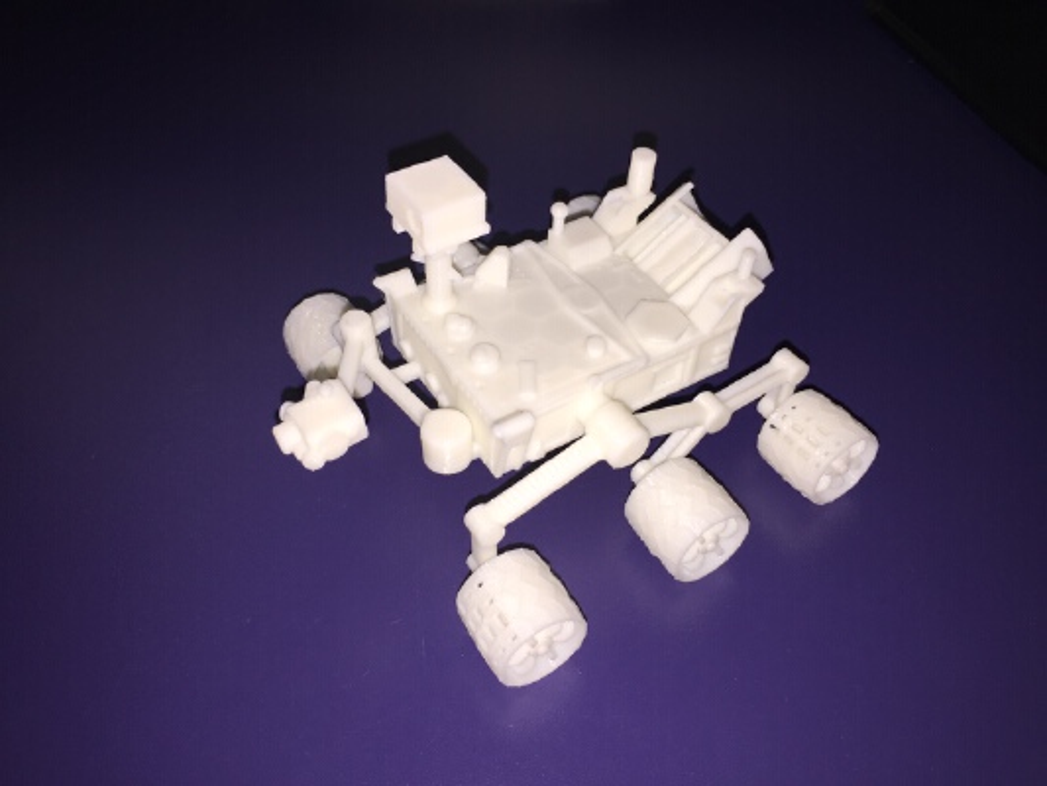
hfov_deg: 61.6
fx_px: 877
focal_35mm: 29
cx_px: 524
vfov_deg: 48.2
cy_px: 393
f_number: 2.2
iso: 32
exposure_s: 1/103
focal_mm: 4.15
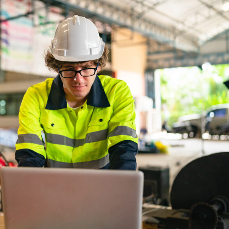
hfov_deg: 29.7
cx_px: 19
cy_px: 120
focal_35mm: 55
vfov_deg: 31.1
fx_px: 412
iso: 1250
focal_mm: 35
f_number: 1.6
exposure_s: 1/1000
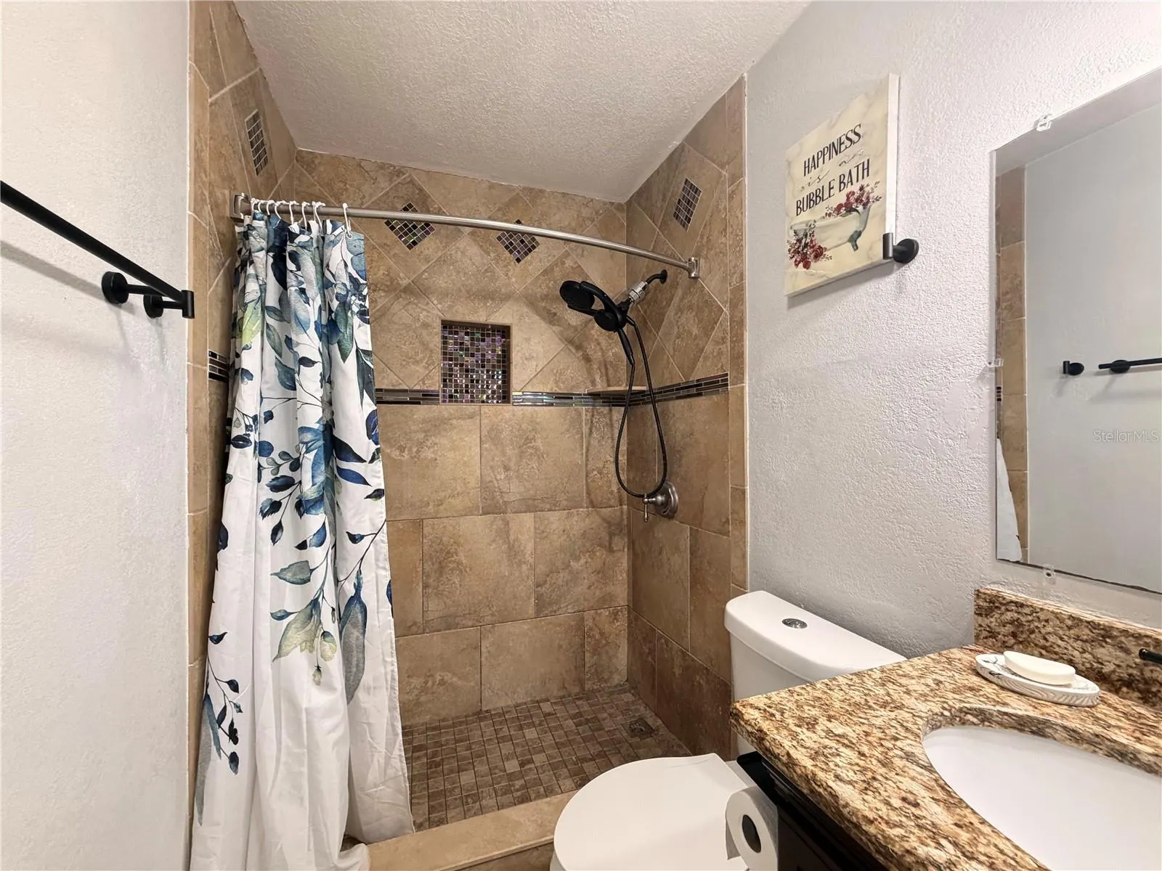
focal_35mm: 14
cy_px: 436
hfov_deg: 102.1
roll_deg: +1.3
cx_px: 581
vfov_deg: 85.7
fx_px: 470
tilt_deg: -0.4
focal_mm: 2.22
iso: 320
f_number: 2.2
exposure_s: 1/60
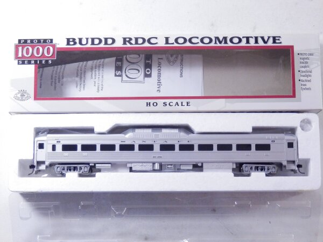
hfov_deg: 29.4
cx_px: 162
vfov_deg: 22.3
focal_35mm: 66
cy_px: 121
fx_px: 616
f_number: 4.4
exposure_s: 1/160
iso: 800
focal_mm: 11.9
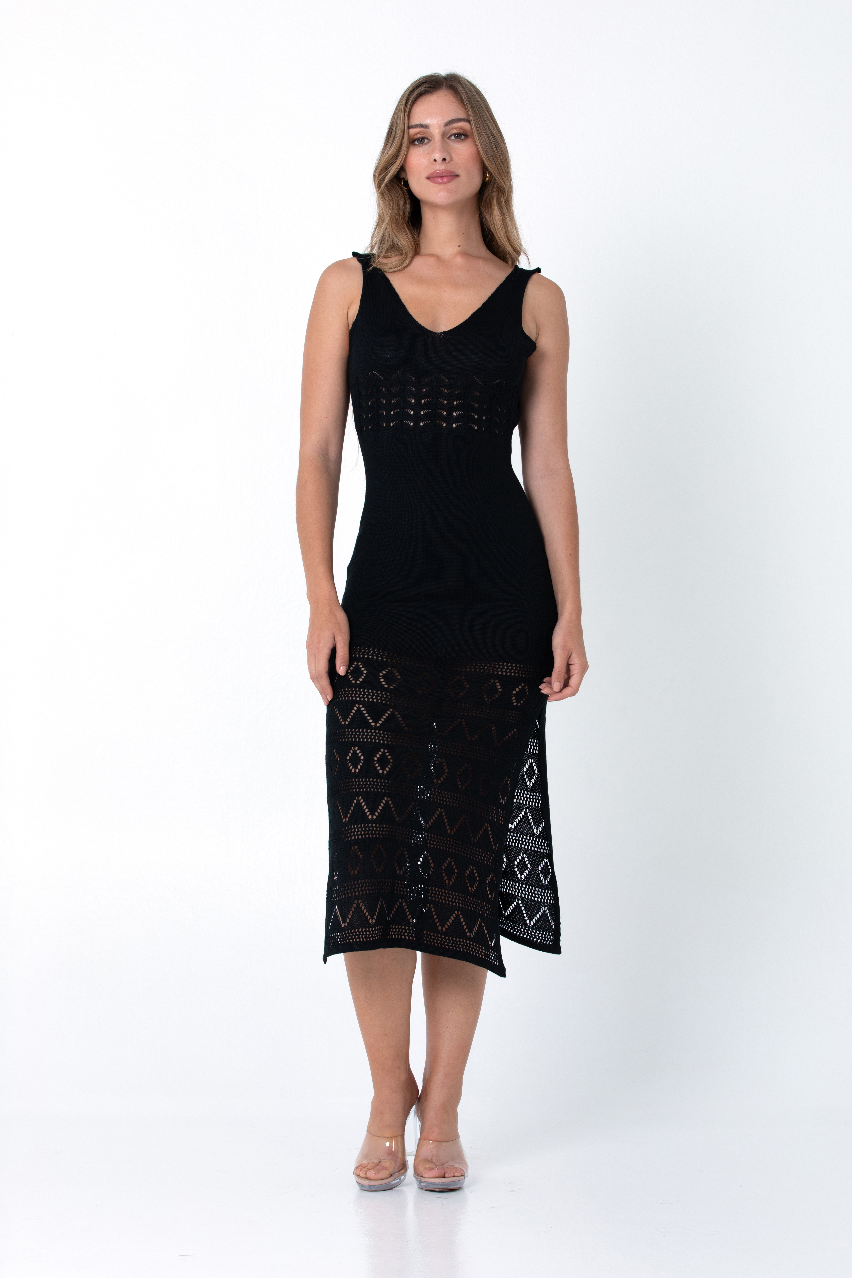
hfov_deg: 37.9
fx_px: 1242
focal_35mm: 35
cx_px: 426
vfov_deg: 54.4
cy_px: 639
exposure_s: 1/1000
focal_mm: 35
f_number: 1.8
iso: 100
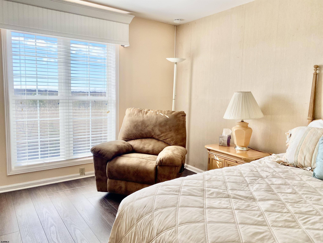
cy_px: 122
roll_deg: -2.3
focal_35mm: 26
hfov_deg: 67.3
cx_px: 162
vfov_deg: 53.1
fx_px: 243
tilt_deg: -6.2
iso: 32
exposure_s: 1/531
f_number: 1.8
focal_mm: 4.25
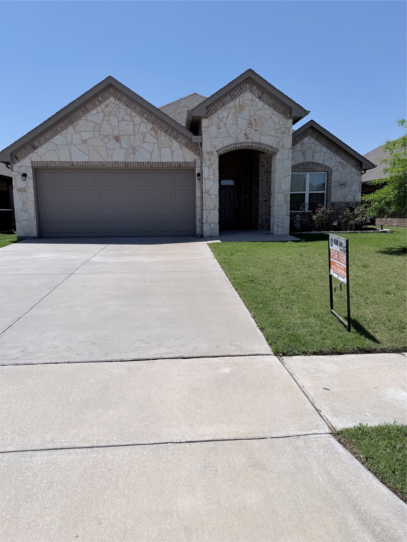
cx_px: 204
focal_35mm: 24
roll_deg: -0.3
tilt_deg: -7.1
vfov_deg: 71.6
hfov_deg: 56.8
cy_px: 271
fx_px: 376
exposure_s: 1/9091
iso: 80
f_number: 1.78
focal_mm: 6.76
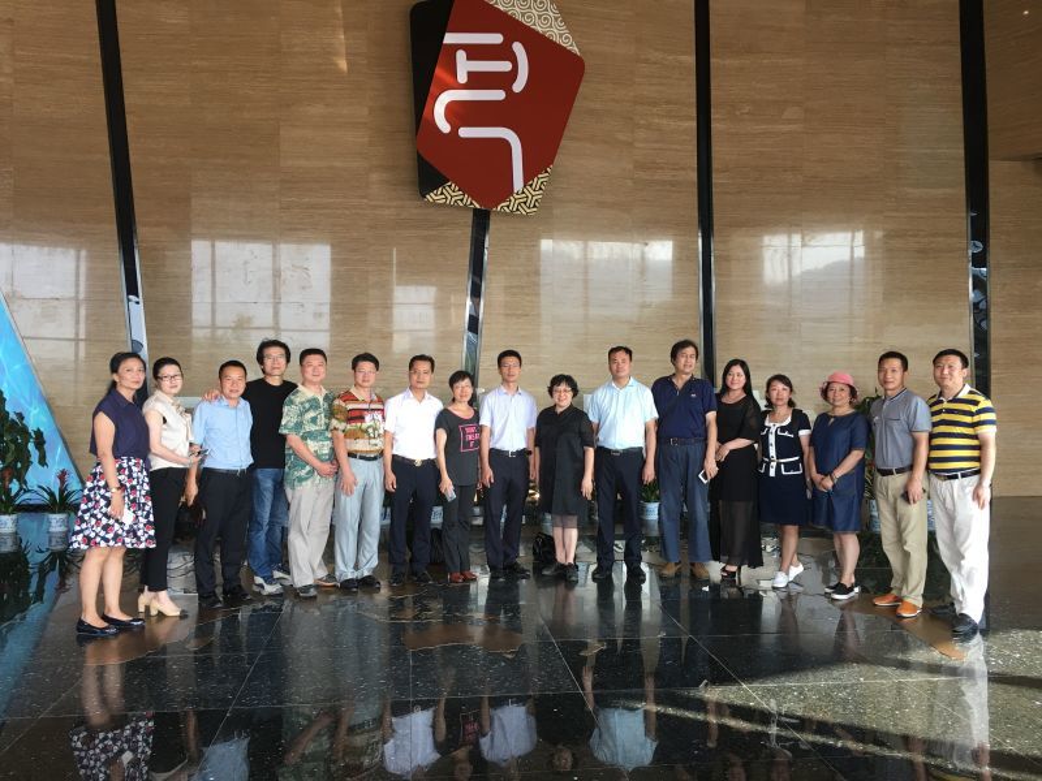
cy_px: 390
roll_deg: -0.1
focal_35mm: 29
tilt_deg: -0.1
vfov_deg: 48.2
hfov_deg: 61.7
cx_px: 521
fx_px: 873
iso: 25
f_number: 2.2
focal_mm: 4.15
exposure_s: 1/33
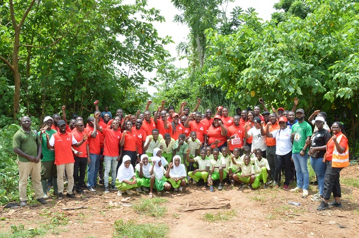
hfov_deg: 51.4
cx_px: 180
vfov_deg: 35.4
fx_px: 373
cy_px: 119
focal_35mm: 38
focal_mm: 25
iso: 800
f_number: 22
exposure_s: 1/125
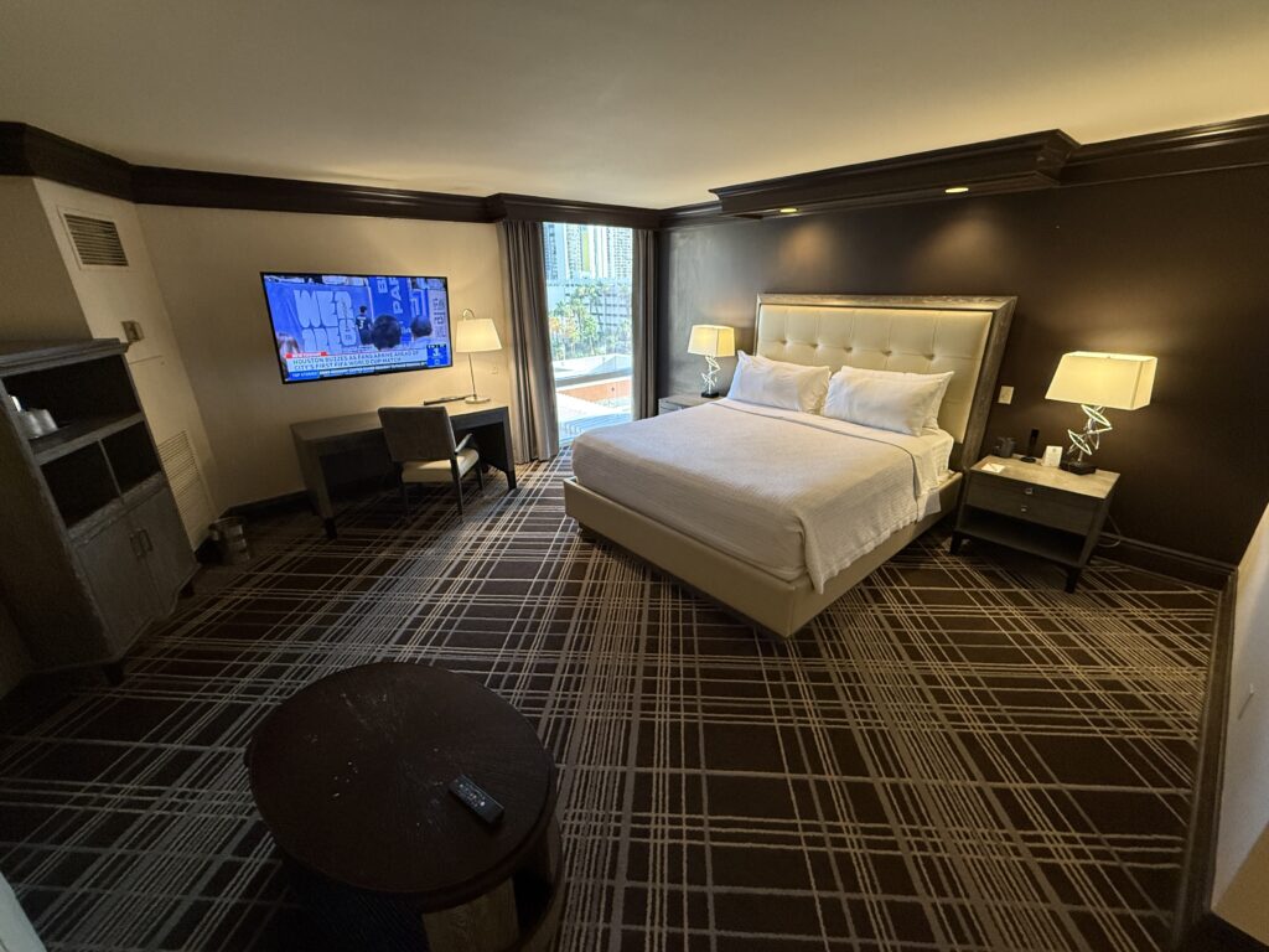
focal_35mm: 14
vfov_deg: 85.7
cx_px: 634
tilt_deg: -18.7
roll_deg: +1.2
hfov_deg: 102.1
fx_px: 513
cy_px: 476
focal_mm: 2.22
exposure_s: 1/60
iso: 320
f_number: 2.2
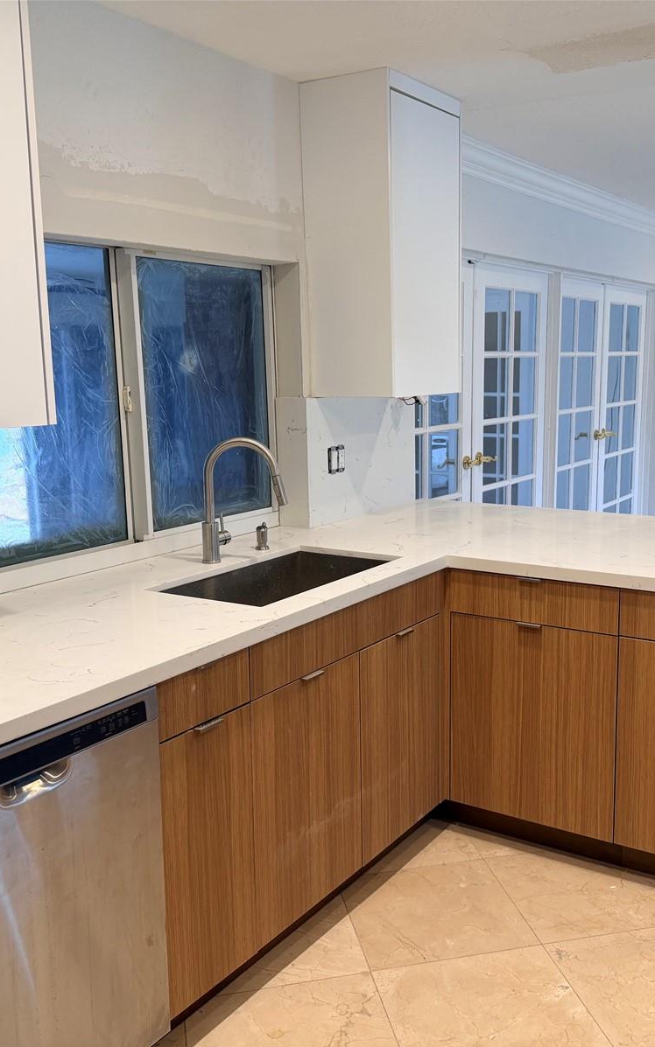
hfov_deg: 37.1
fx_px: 971
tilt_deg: -8.9
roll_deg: +1.1
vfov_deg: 56.7
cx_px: 390
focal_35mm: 34
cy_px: 524
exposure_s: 1/120
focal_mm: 6.76
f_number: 1.78
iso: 125
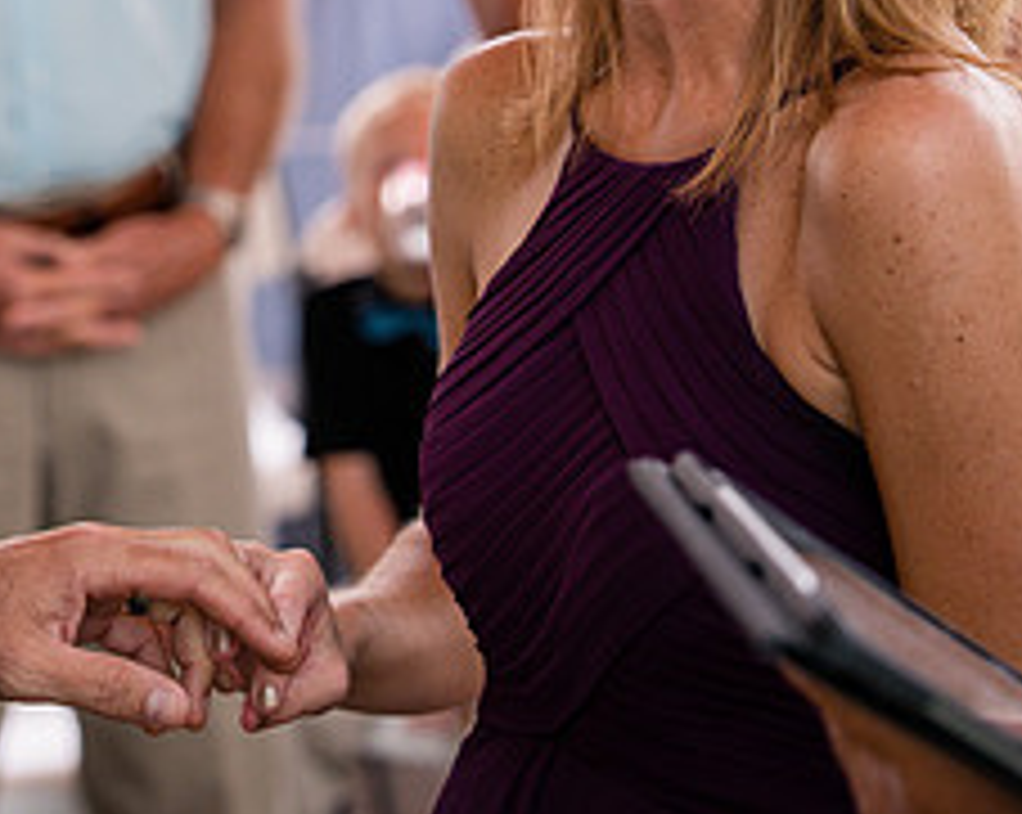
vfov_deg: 9.1
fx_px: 5075
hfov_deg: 11.4
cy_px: 29
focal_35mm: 168
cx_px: 95
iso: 400
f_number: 2.8
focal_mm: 70
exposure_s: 1/640
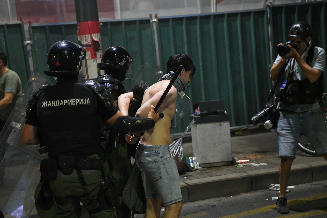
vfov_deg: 19.5
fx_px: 636
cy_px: 109
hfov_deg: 28.8
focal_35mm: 70
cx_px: 164
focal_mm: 70
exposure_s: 1/200
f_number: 3.5
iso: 6400
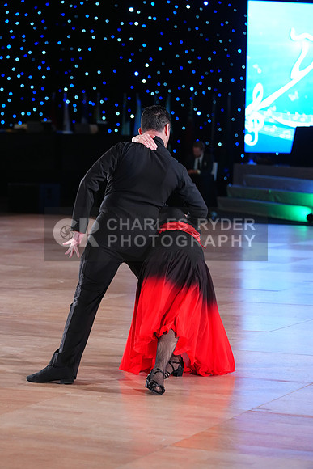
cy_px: 234
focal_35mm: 116
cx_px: 156
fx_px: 1512
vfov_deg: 17.6
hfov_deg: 11.8
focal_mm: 116
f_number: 4
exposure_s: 1/400
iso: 3200
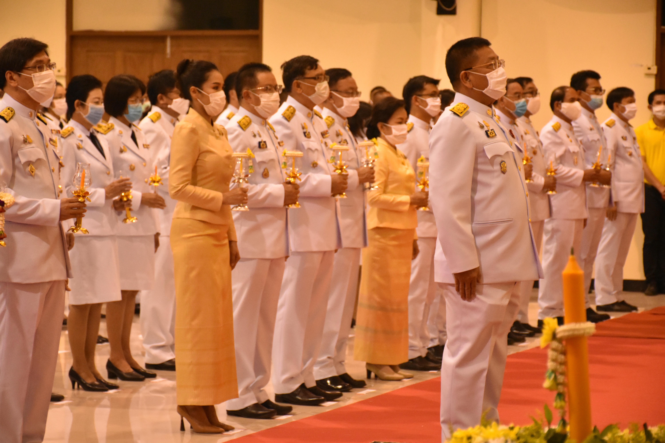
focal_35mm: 128
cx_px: 332
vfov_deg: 10.8
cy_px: 222
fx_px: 2355
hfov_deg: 16.1
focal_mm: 85
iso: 4000
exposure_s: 1/100
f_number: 5.3
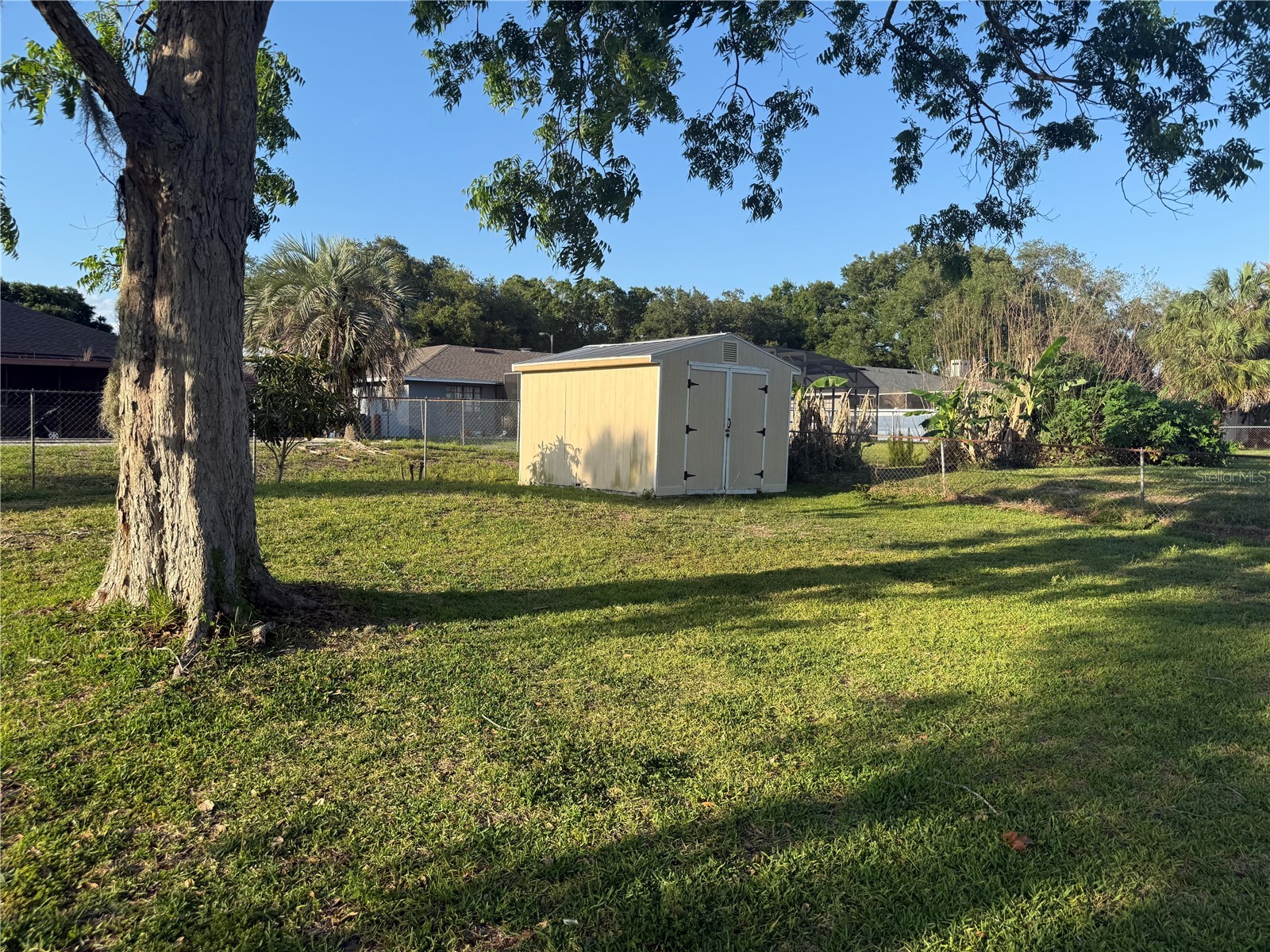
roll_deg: -0.5
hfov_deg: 71.6
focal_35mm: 24
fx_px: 881
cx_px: 635
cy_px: 476
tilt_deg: -3.4
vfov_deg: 56.8
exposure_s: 1/1855
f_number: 1.78
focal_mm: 6.76
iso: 80
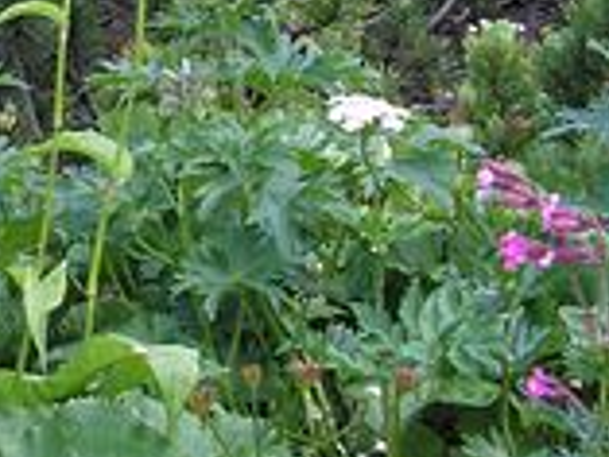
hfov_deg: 17.8
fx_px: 1813
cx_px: -190
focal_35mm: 103
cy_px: 118
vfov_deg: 14.3
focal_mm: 6
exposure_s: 1/60
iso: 50
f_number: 3.2
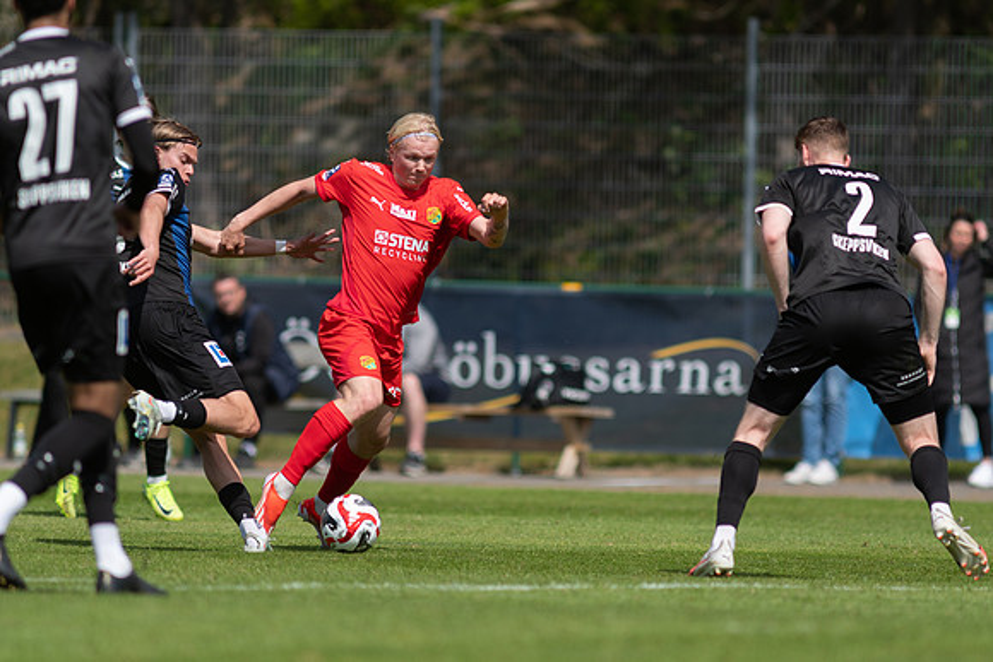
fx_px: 12415
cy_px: 331
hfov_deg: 4.6
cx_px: 496
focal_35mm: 450
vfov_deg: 3.1
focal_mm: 300
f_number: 3.2
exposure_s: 1/2000
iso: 100
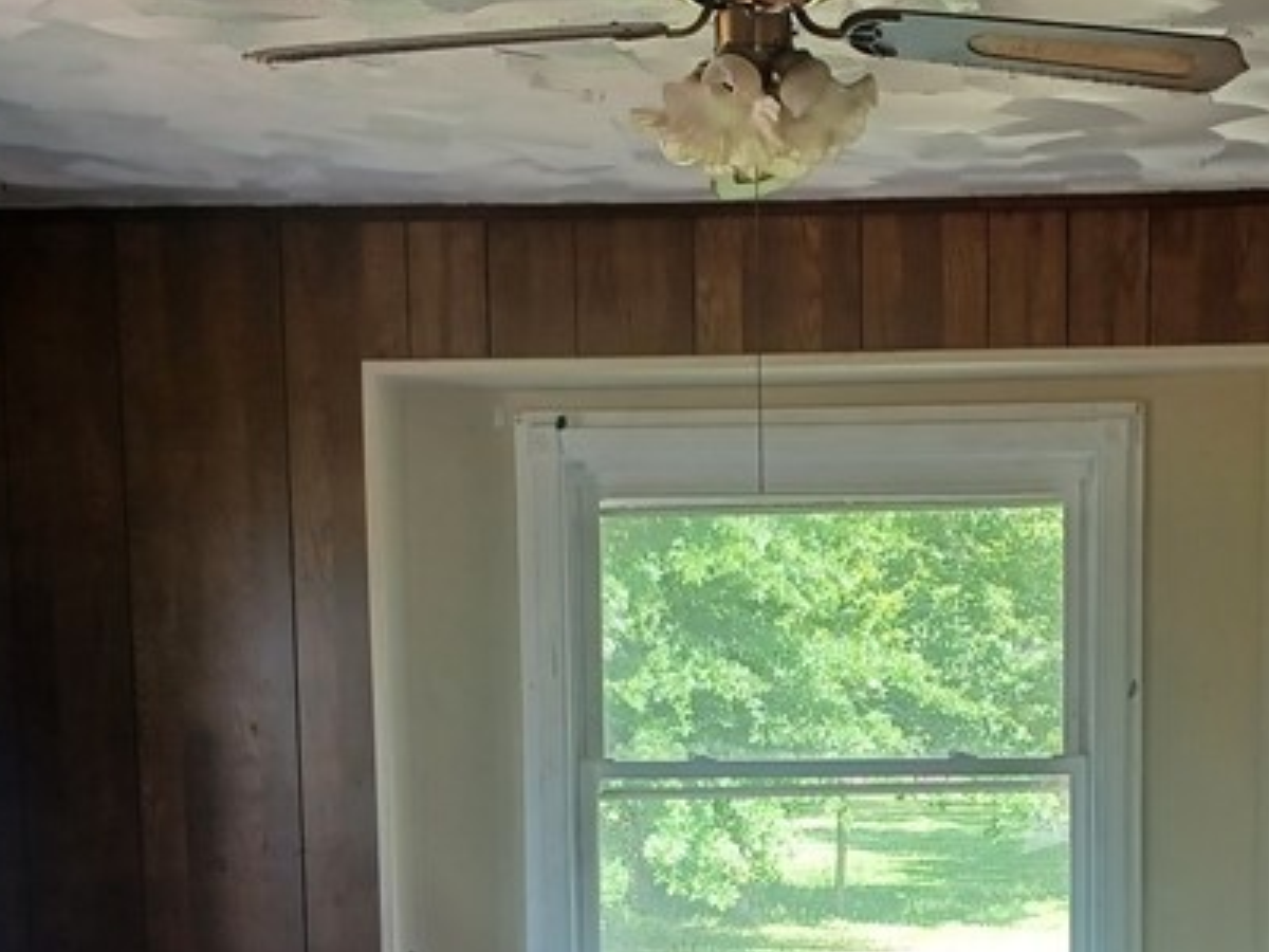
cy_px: 984
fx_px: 2346
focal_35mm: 64
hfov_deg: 30.1
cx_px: 819
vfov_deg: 22.0
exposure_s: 1/60
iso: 160
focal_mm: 4.6
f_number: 1.8
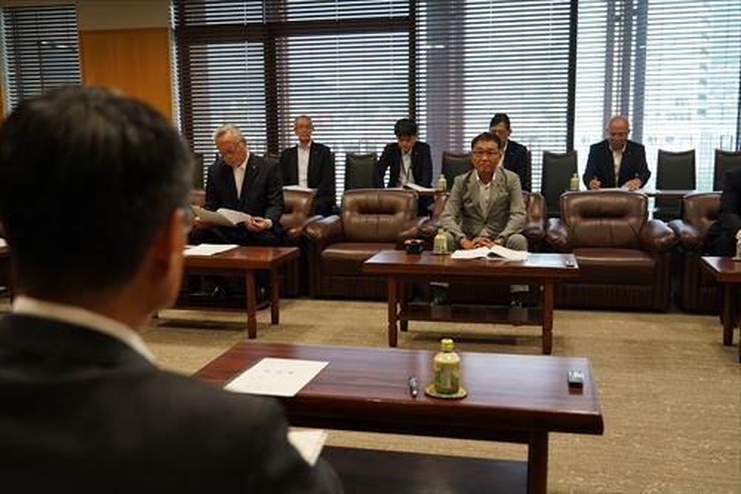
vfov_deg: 37.8
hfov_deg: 54.5
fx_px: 720
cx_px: 370
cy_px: 247
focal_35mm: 35
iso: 800
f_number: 4
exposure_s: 1/125
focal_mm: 35
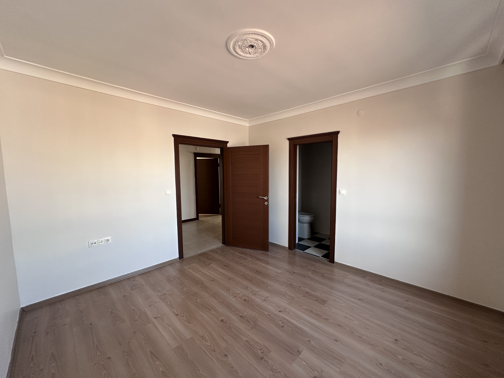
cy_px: 189
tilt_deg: -4.1
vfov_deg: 85.7
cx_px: 252
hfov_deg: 102.1
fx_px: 204
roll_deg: +0.4
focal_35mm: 14
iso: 200
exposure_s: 1/99
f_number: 2.2
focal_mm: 2.22
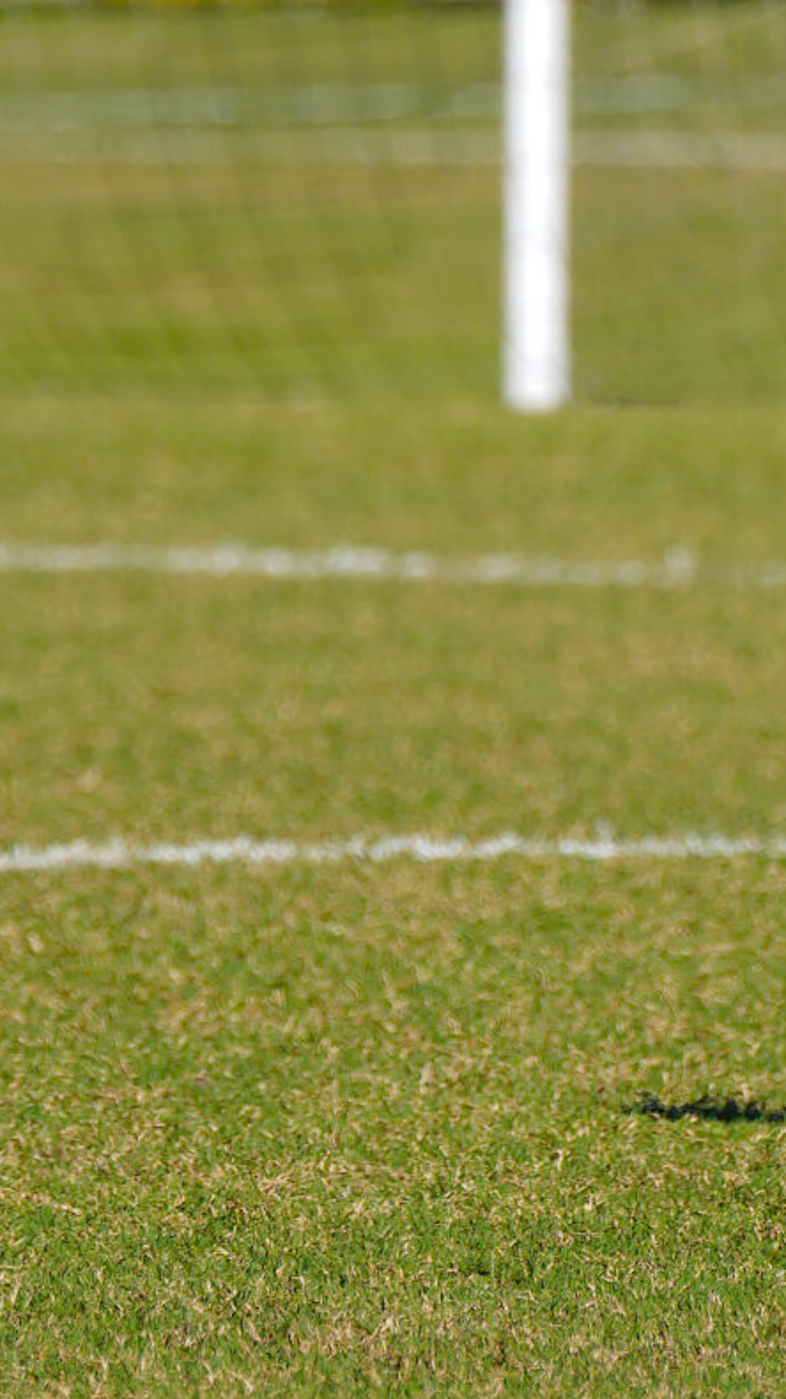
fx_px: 33998
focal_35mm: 917
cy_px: -129
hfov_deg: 1.3
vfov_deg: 2.4
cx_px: 925
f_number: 5
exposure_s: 1/640
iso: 50
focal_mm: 180
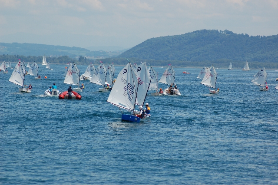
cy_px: 92
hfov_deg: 8.9
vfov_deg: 5.9
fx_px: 1794
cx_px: 139
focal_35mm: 232
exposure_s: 1/2000
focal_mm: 155
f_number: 5.6
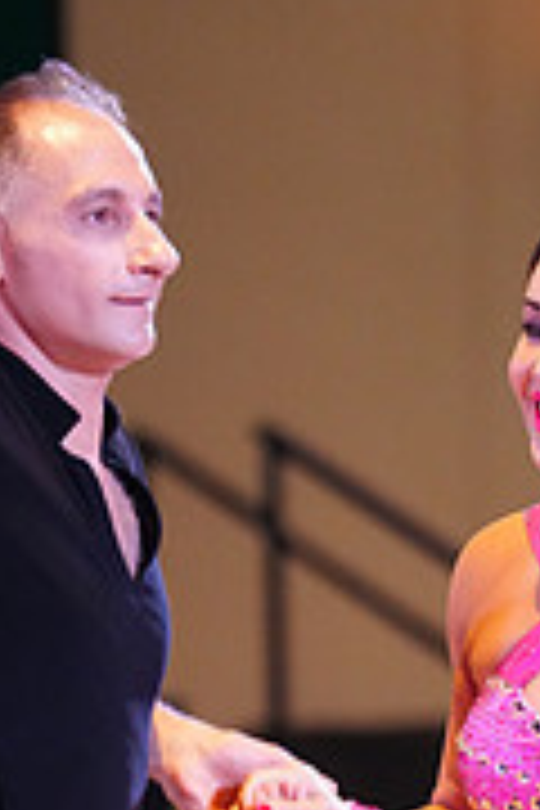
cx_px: 457
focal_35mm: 564
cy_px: 1035
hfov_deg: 2.4
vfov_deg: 3.6
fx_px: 12689
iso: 5000
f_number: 2.8
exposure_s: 1/320
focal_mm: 175
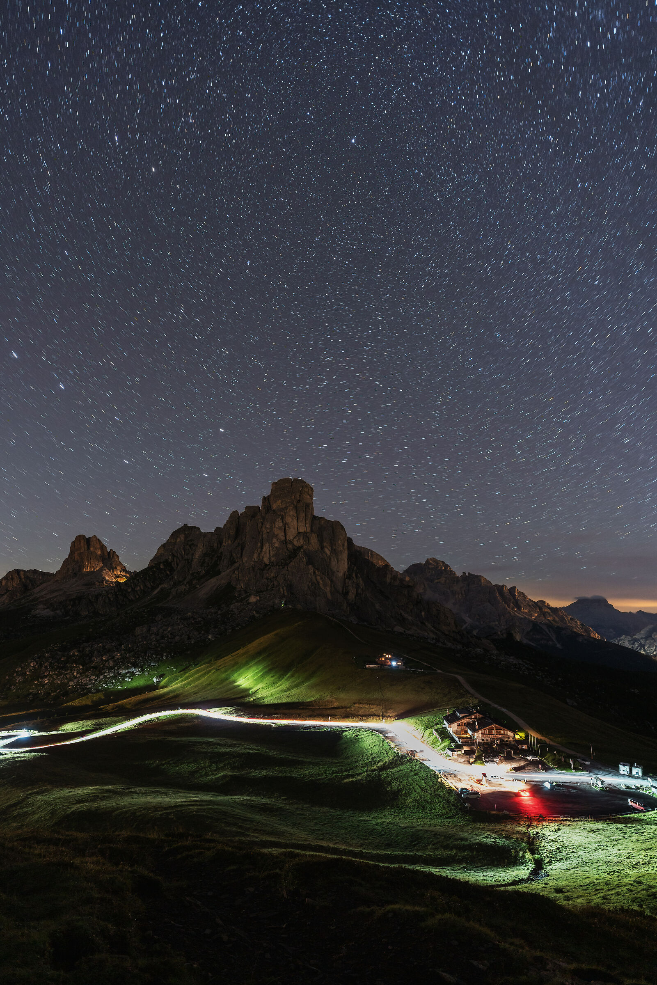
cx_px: 328
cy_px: 492
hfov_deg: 67.4
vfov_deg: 90.0
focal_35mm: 18
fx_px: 492
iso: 1000
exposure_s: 158
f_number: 2.8
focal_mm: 18
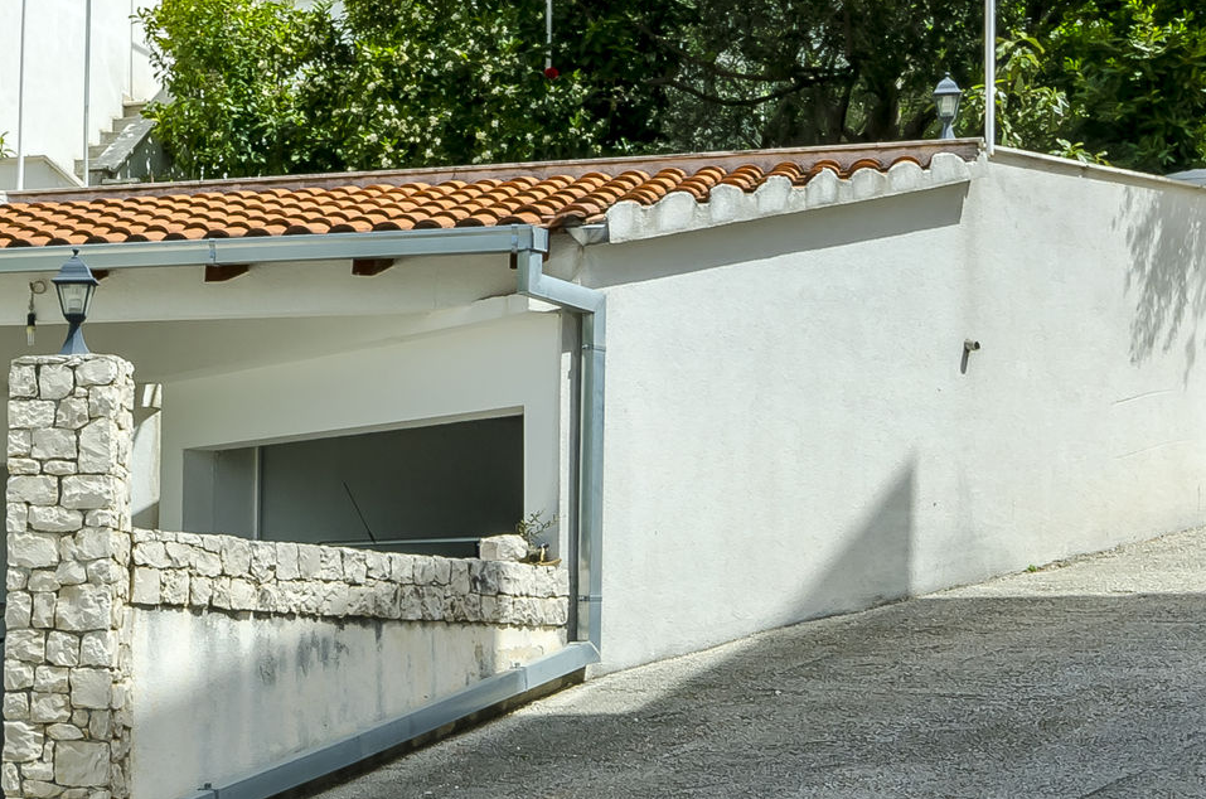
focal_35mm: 79
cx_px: -113
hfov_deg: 24.1
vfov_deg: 17.2
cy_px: 530
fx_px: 2641
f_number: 11
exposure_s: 1/250
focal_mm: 18
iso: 100
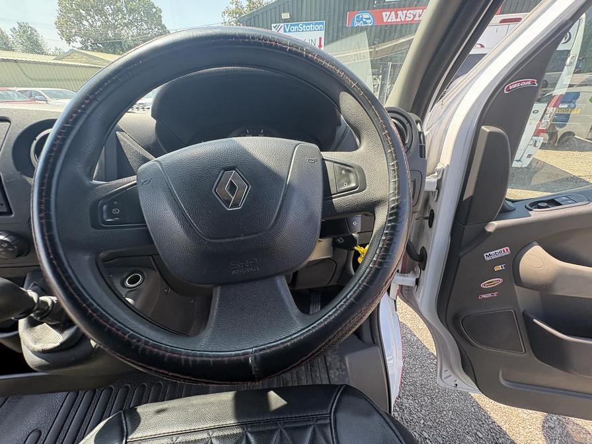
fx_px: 239
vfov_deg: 85.7
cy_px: 222
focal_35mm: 14
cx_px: 296
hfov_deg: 102.1
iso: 64
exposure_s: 1/140
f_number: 2.2
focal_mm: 2.22
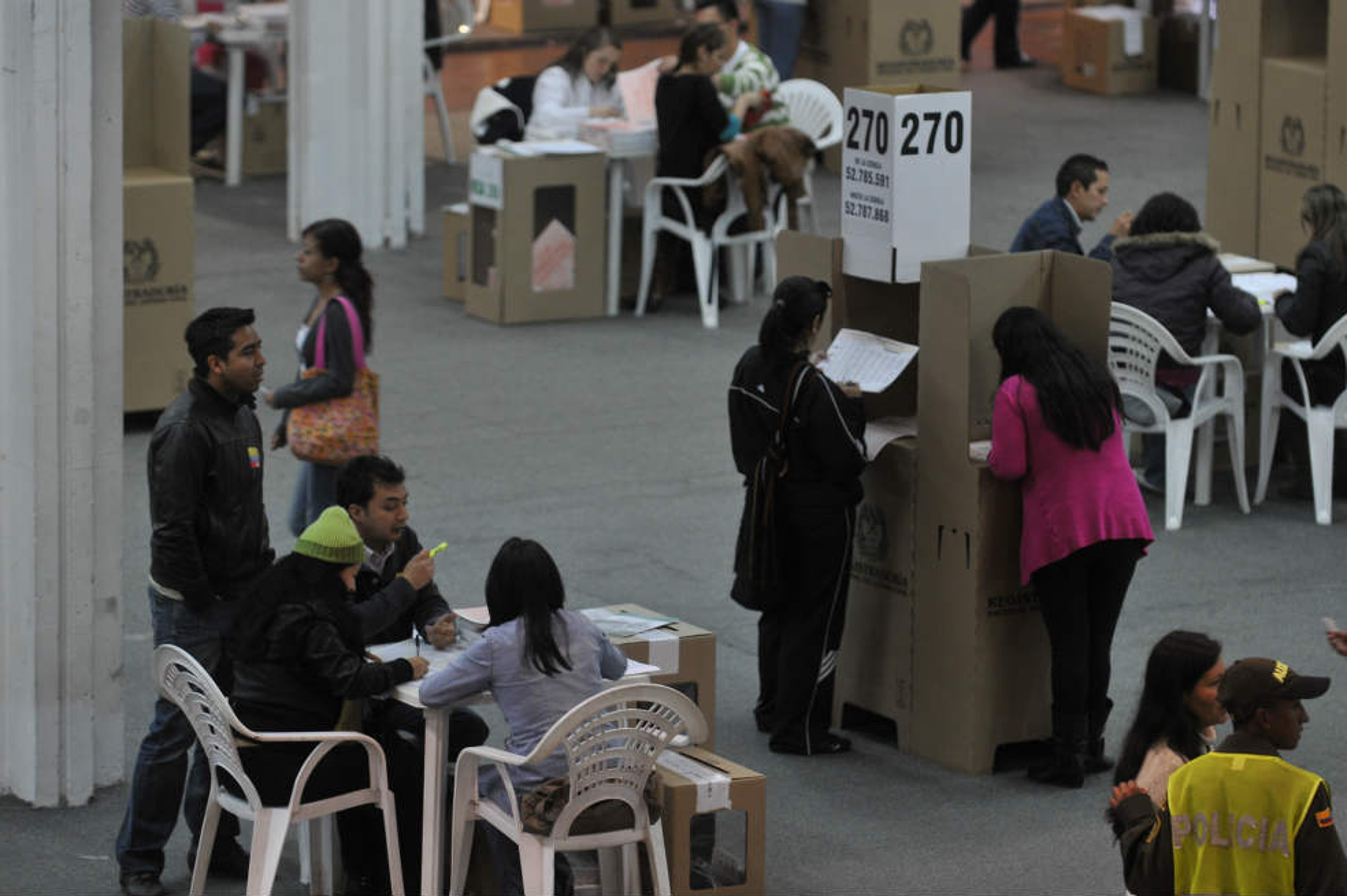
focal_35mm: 188
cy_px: 448
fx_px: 7012
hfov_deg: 11.0
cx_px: 674
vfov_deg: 7.3
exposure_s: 1/100
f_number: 2.8
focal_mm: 125
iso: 500
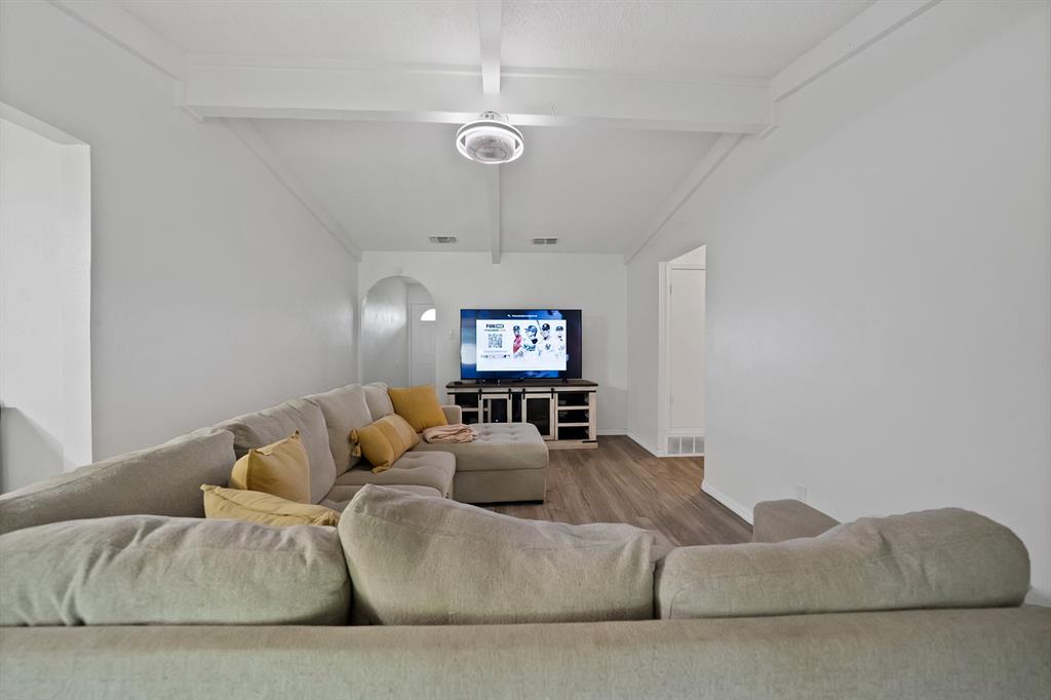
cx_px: 526
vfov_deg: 90.0
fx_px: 350
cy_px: 350
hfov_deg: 112.6
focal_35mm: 12
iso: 12800
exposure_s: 1/200
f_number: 2.8
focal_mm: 12
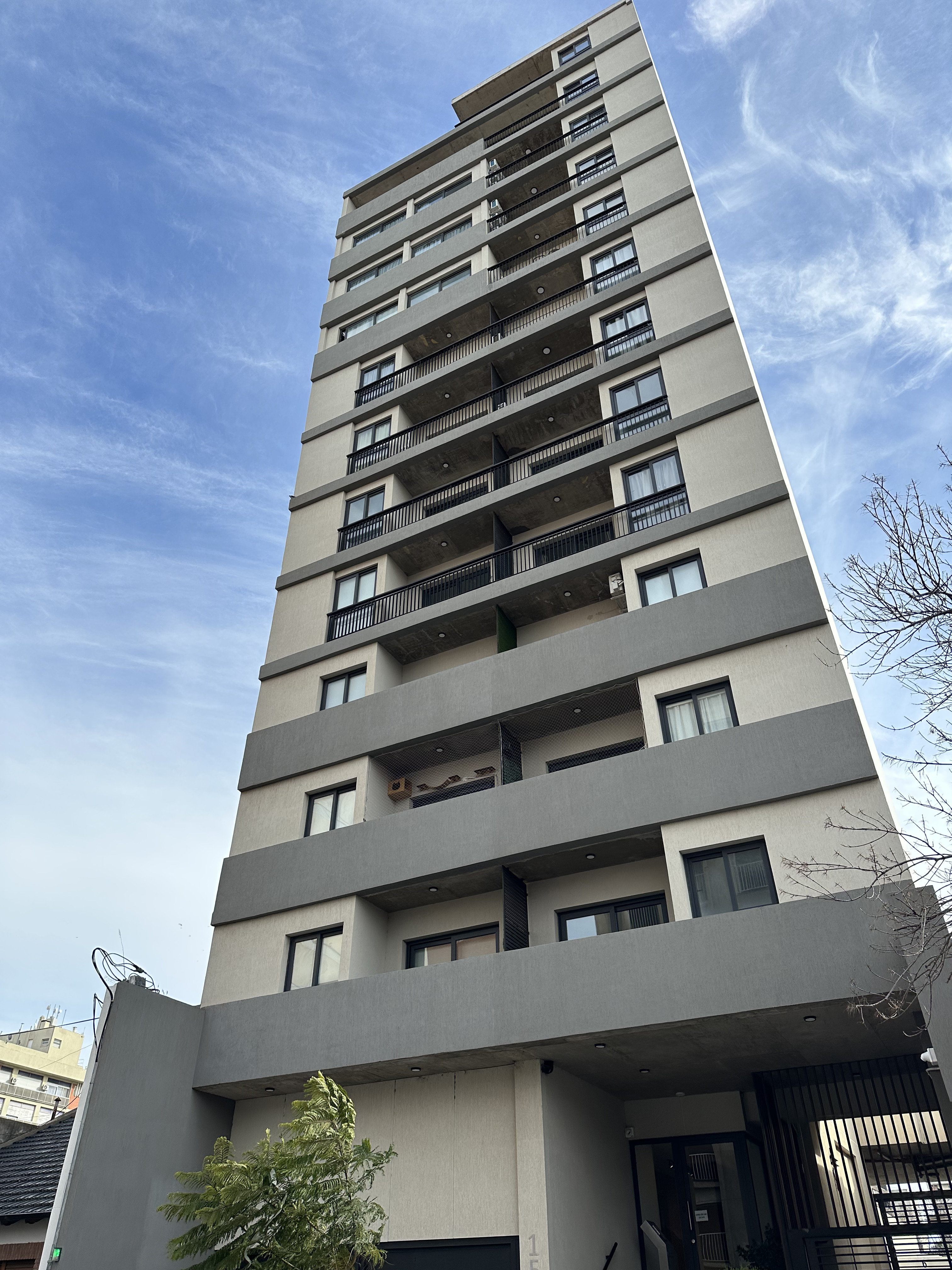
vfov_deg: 71.6
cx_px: 476
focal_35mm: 24
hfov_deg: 56.8
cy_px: 635
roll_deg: +0.4
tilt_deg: +40.2
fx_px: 880
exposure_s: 1/2203
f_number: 1.78
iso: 80
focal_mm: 6.86
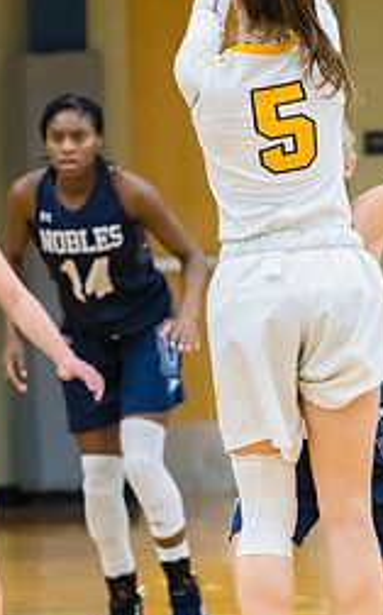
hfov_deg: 3.5
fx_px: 6177
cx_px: 334
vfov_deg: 5.7
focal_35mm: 369
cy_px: 344
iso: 3200
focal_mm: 135
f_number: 3.5
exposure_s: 1/400
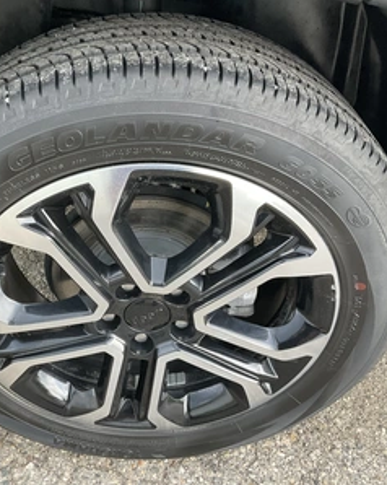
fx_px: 545
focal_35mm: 38
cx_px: 132
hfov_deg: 38.7
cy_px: 242
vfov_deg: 48.0
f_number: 1.8
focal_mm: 3
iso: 100
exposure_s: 1/60
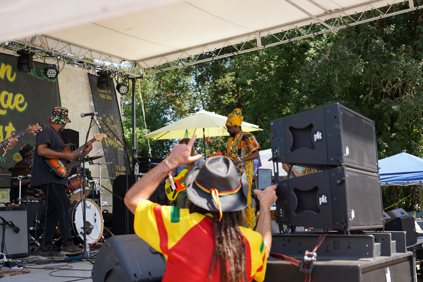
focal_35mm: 51
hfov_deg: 38.9
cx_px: 212
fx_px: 599
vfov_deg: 26.5
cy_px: 141
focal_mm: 51
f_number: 4.5
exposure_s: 1/200
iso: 100
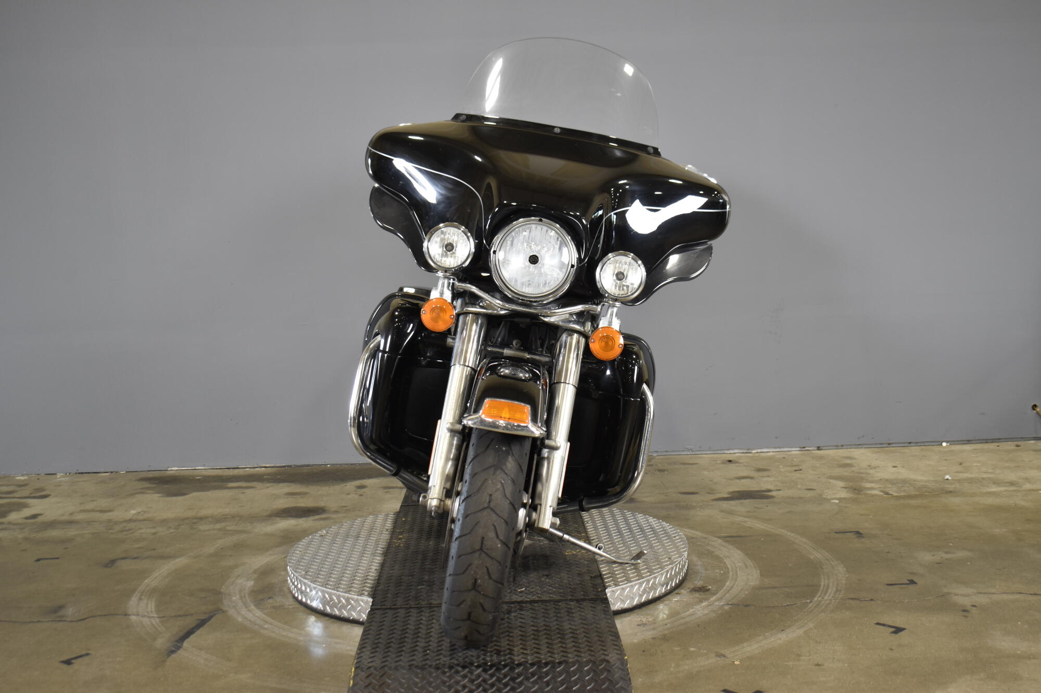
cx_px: 520
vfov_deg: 30.8
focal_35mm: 44
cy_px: 346
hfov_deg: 45.0
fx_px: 1258
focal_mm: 29
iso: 400
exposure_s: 1/25
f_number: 4.2
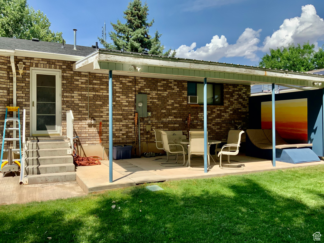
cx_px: 162
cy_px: 122
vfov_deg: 48.2
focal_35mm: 29
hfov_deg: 61.7
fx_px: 271
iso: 16
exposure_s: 1/1342
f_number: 1.8
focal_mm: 3
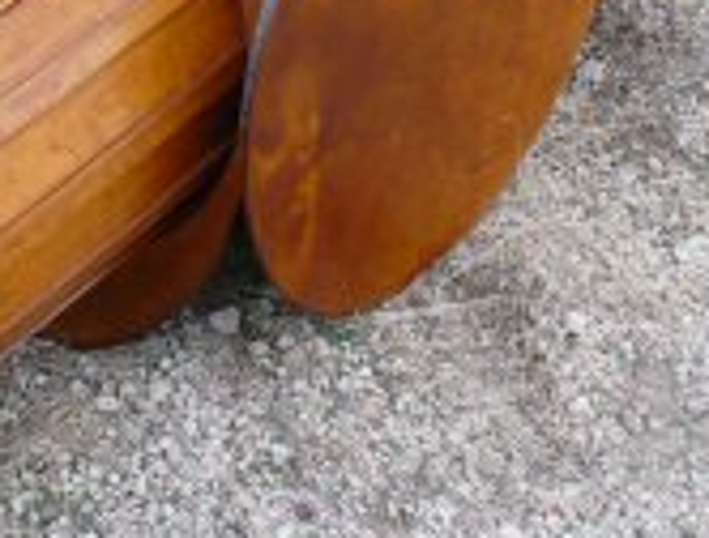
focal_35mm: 116
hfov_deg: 16.8
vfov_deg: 12.6
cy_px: -94
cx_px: 167
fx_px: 2386
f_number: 3
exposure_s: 1/20
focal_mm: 7.9
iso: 200
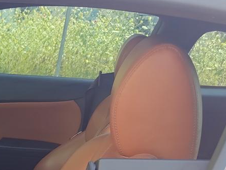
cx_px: -89
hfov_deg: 23.8
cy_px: 216
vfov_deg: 19.8
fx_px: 451
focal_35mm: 69
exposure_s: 1/100
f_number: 1.7
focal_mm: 6.06
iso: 64
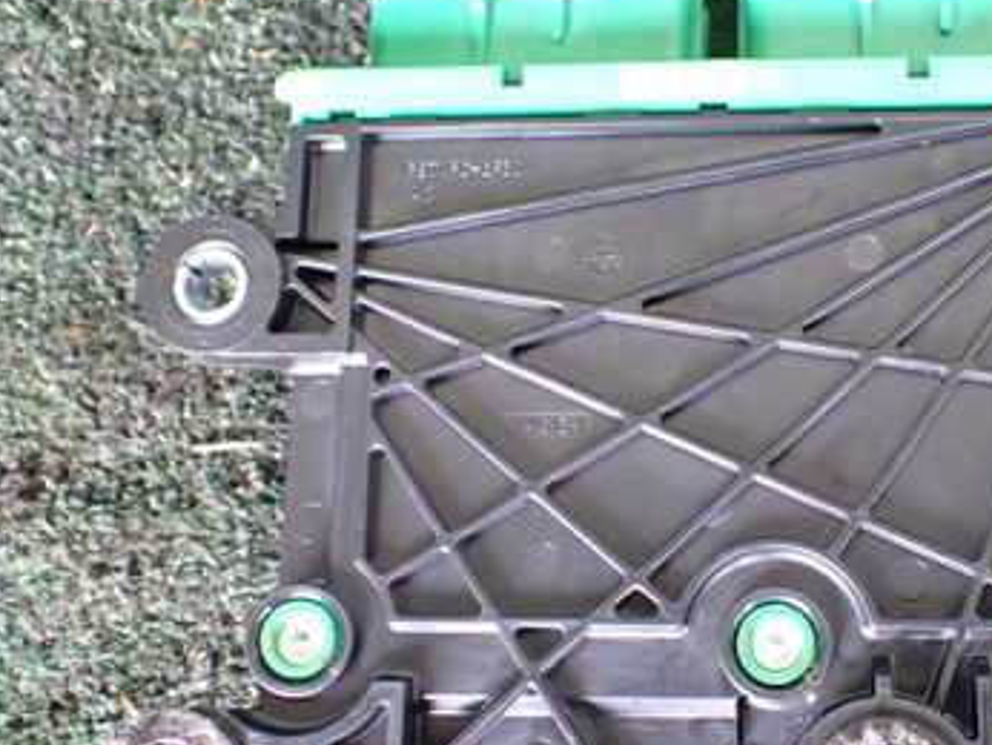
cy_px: 372
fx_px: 1491
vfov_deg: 28.1
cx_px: 700
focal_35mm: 52
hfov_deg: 36.2
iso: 800
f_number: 2.3
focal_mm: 5.4
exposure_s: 1/40
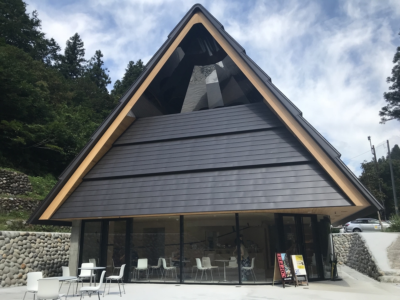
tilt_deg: +17.6
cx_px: 200
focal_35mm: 28
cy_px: 150
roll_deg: +0.6
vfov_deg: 49.7
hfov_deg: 63.4
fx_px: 324
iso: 20
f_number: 1.8
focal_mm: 3.99
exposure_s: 1/1597
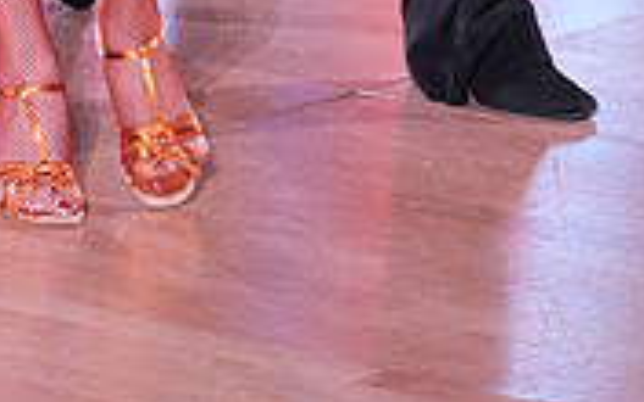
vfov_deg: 4.8
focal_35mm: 262
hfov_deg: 8.0
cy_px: -651
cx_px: 46
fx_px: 4598
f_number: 5
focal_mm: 78
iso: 6400
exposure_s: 1/320
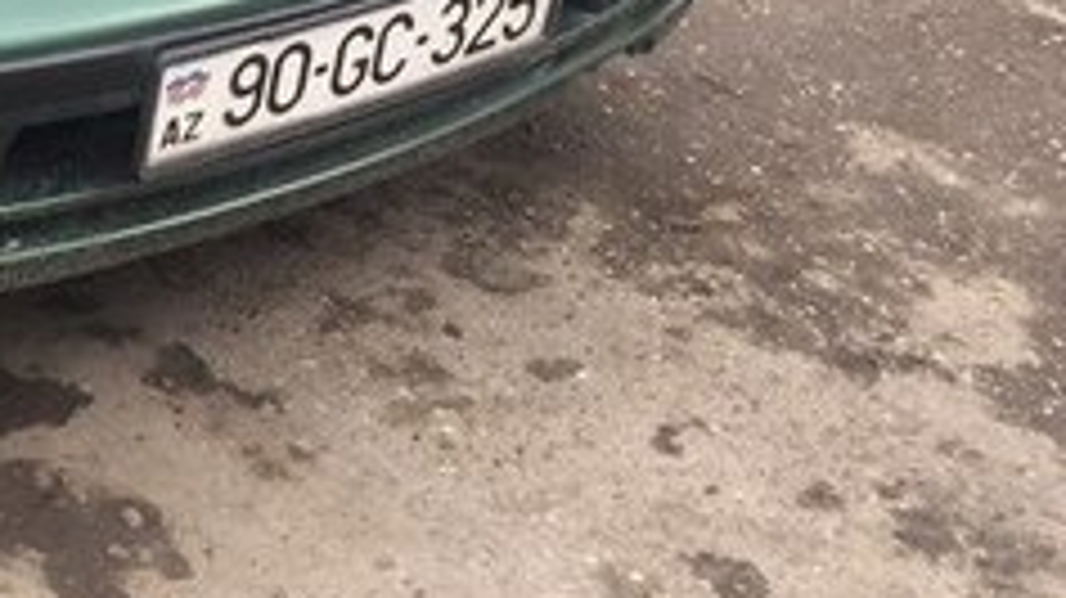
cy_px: -353
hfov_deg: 22.8
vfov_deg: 12.9
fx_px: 2486
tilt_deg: -16.7
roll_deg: +0.2
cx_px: -112
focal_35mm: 88
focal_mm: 4.15
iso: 32
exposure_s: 1/115
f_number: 2.2
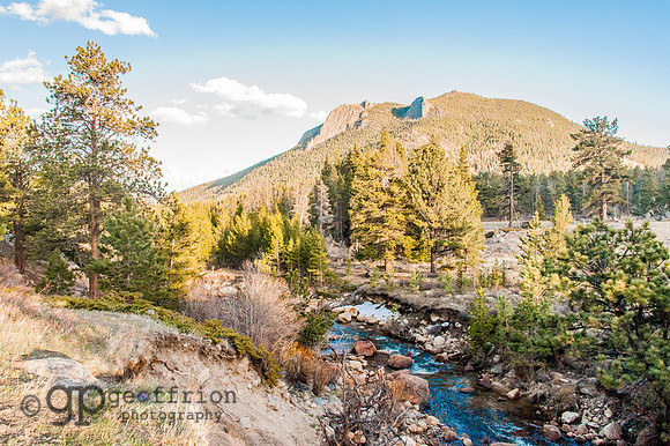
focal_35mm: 28
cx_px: 335
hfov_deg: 65.5
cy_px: 223
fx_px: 521
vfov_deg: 46.4
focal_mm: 28
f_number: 16
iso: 3200
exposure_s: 1/80
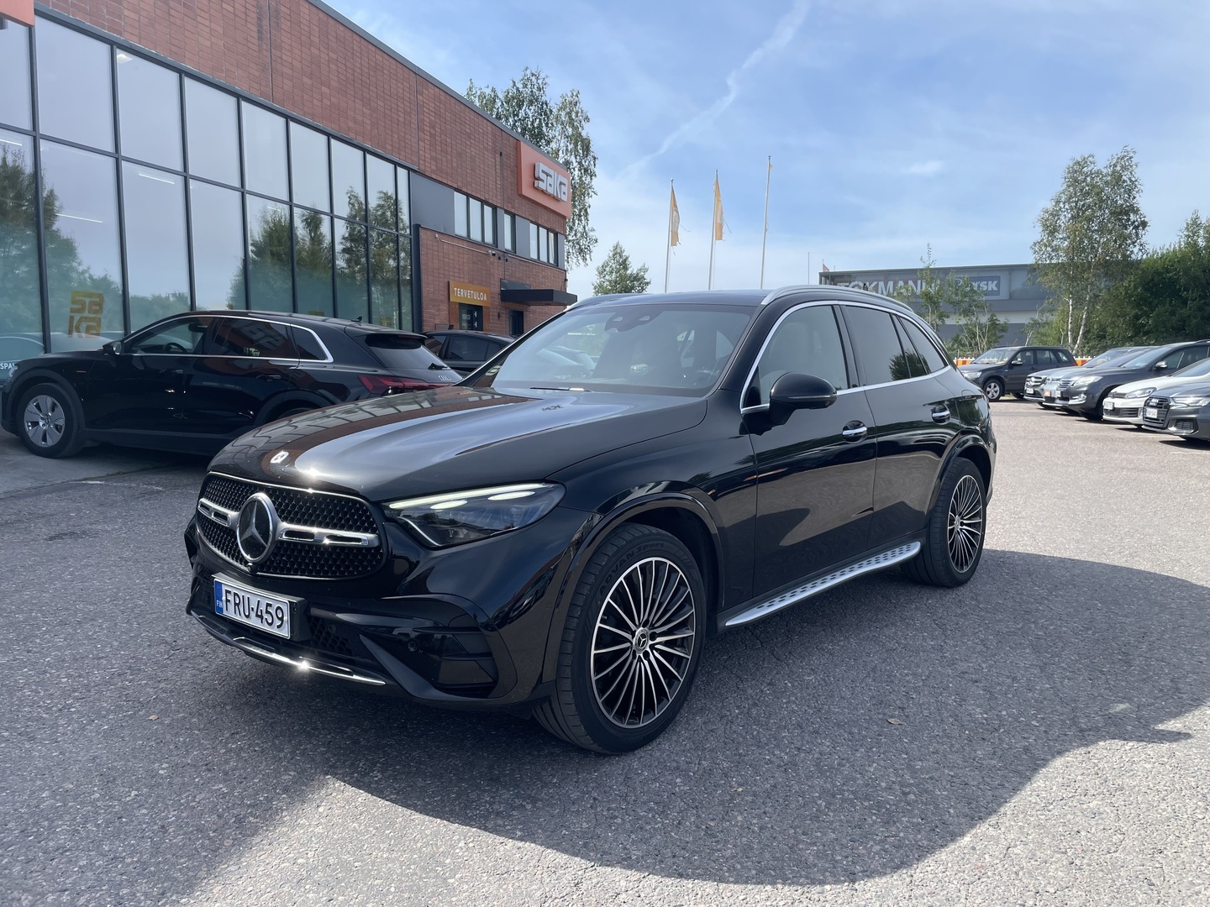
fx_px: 909
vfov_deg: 53.1
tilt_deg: -4.8
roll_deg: +0.7
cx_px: 605
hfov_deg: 67.3
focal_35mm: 26
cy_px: 454
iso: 32
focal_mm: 4.2
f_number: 1.6
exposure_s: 1/2257
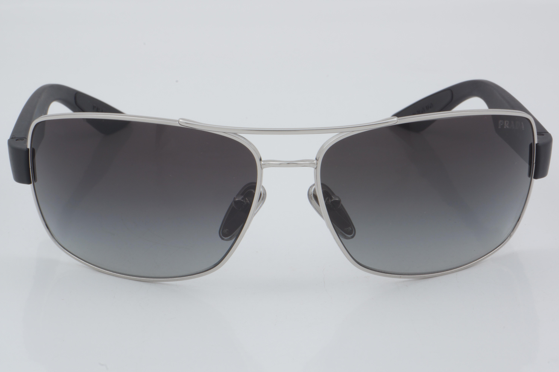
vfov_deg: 18.2
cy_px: 186
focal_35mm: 75
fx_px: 1164
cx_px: 280
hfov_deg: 27.0
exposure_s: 1/3
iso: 100
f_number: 32
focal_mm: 50
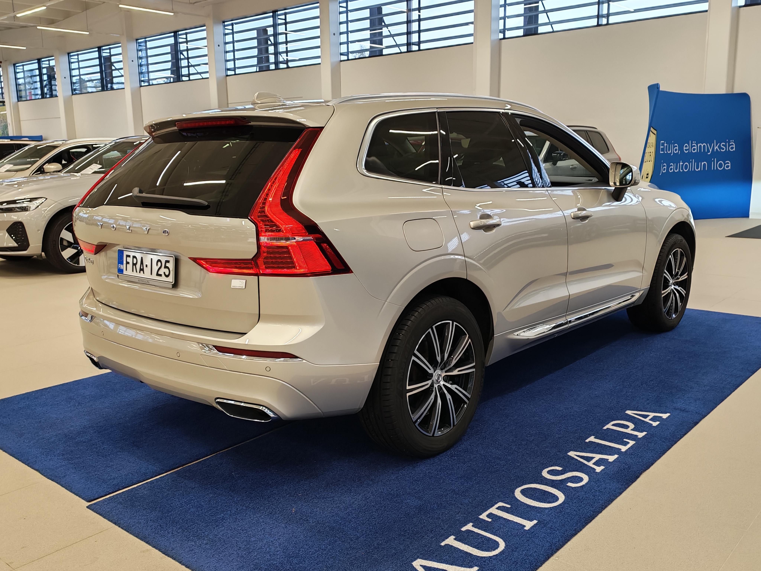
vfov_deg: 41.8
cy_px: 286
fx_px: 747
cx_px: 380
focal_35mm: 34
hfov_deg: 54.0
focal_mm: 6.12
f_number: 1.9
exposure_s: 1/100
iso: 250
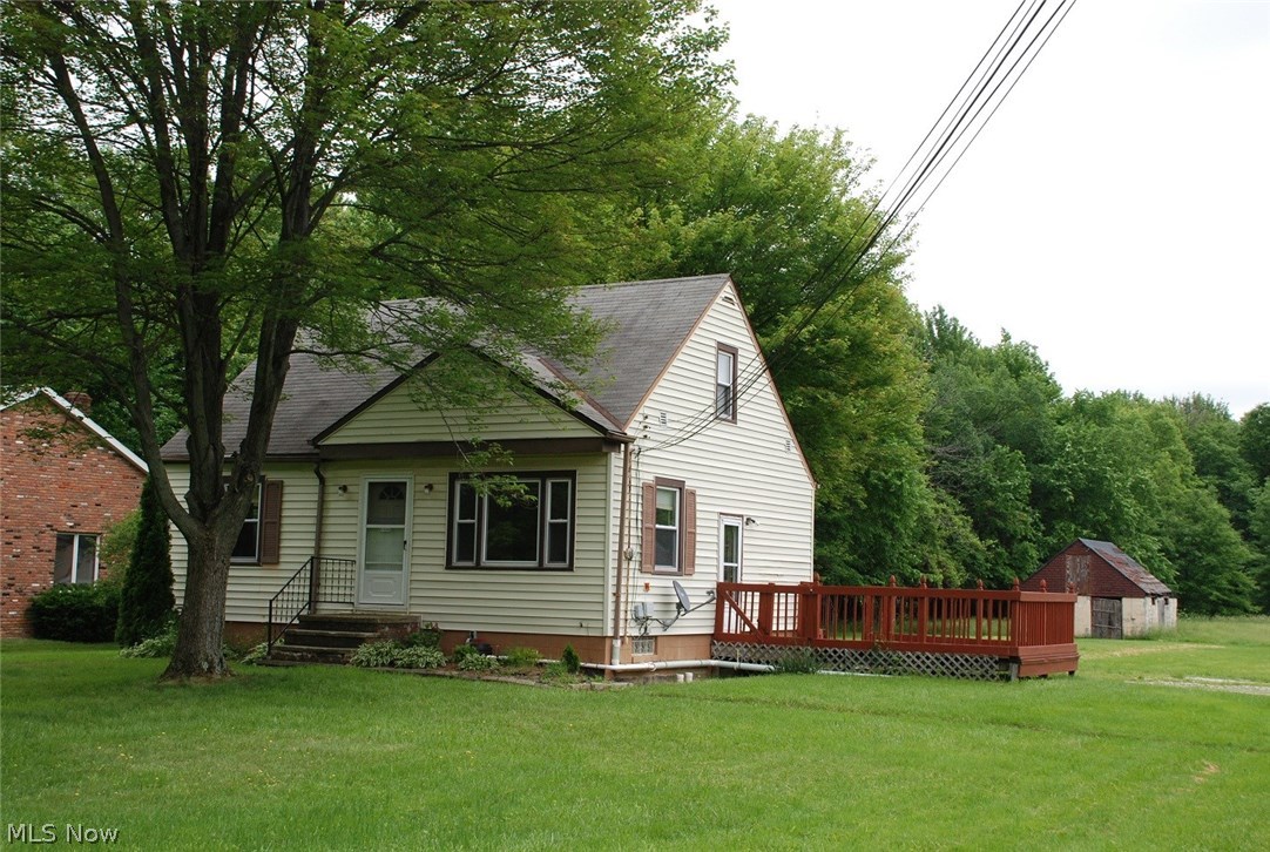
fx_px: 1644
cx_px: 635
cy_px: 426
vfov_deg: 29.1
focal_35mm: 46
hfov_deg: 42.2
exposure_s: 1/400
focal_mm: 31
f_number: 10
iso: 400
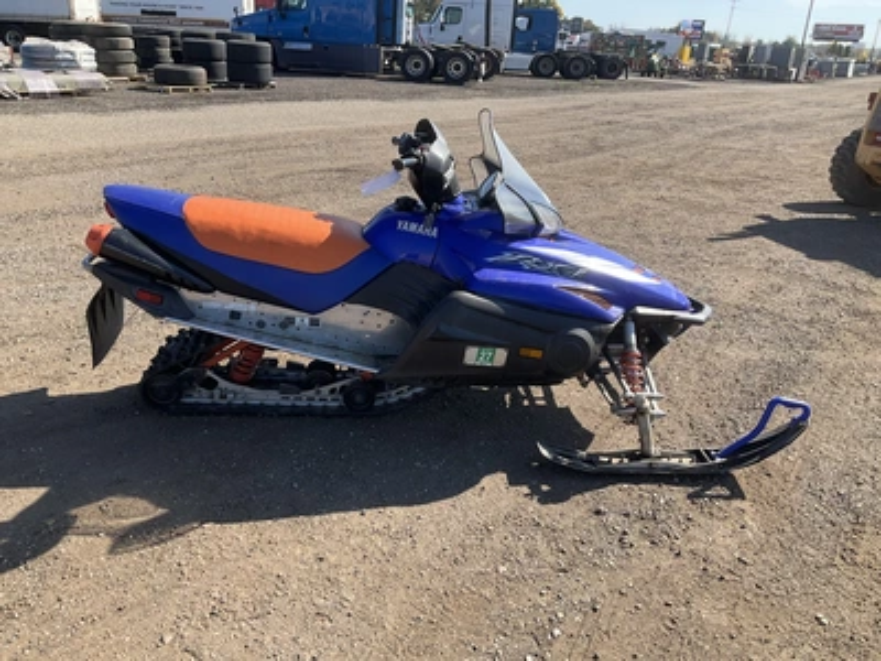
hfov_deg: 61.7
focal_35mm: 29
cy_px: 330
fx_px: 738
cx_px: 440
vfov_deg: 48.2
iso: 25
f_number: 1.8
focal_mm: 3
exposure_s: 1/883
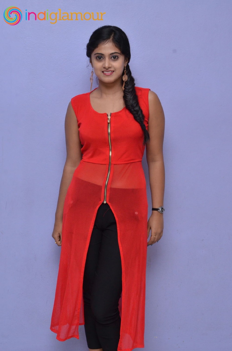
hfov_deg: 22.5
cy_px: 176
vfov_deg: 33.5
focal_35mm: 60
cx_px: 116
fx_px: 583
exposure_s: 1/125
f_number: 8
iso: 1600
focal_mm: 40
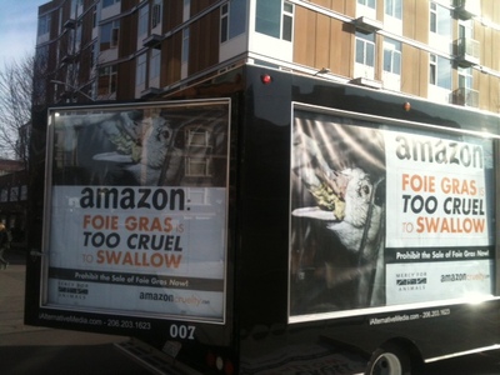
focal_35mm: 35
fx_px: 506
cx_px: 250
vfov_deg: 40.7
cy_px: 188
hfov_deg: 52.6
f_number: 2.8
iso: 64
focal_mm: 3.85
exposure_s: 1/985
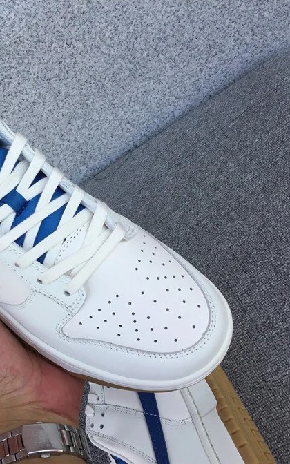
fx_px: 556
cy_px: 232
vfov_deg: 45.3
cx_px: 26
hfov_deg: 28.1
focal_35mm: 44
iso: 25
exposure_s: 1/460
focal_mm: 3.3
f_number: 2.4
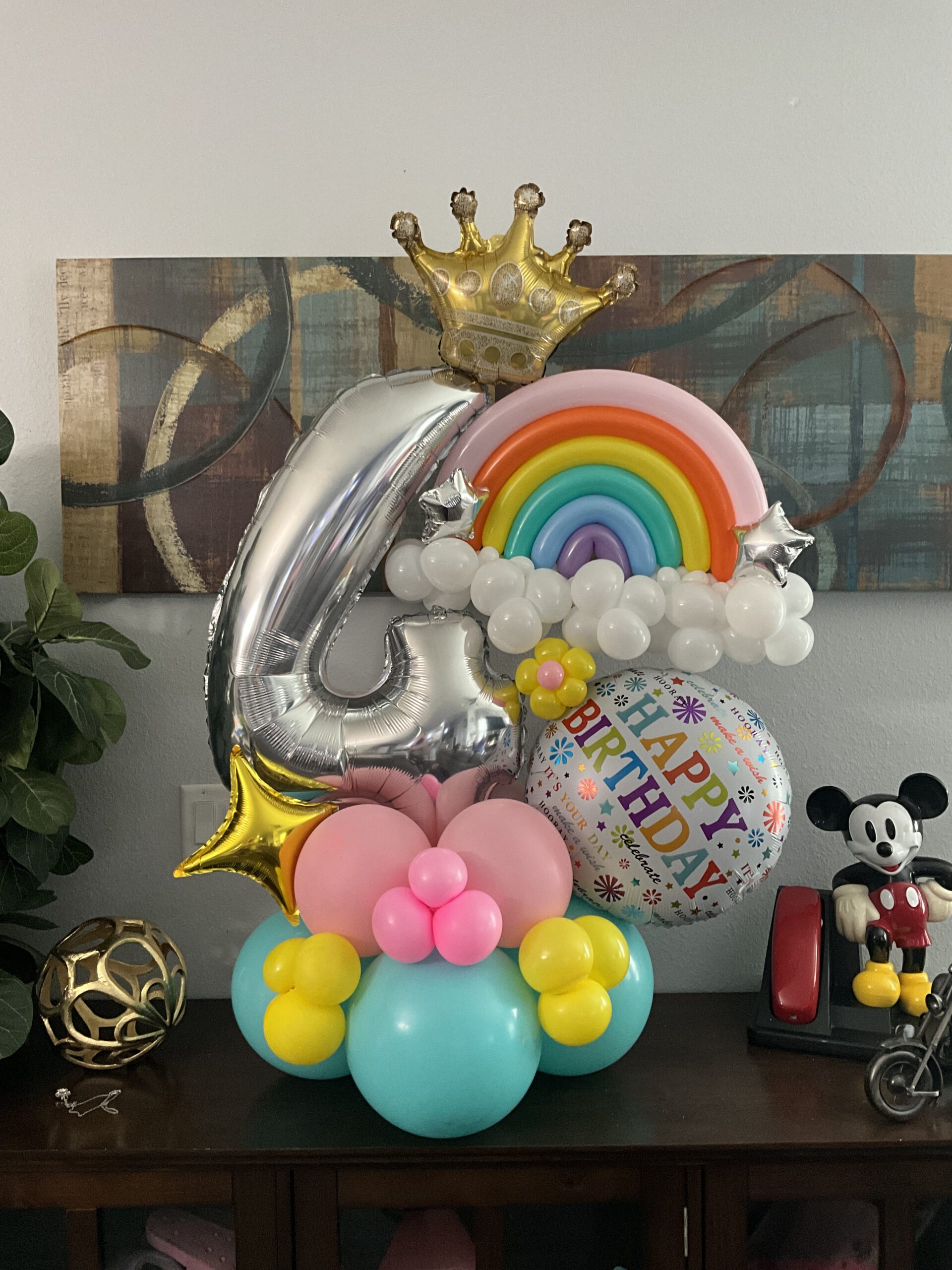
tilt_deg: -1.9
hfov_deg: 48.2
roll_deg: +0.4
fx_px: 1063
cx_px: 476
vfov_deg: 61.7
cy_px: 635
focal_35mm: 29
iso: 200
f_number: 1.8
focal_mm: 3
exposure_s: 1/60
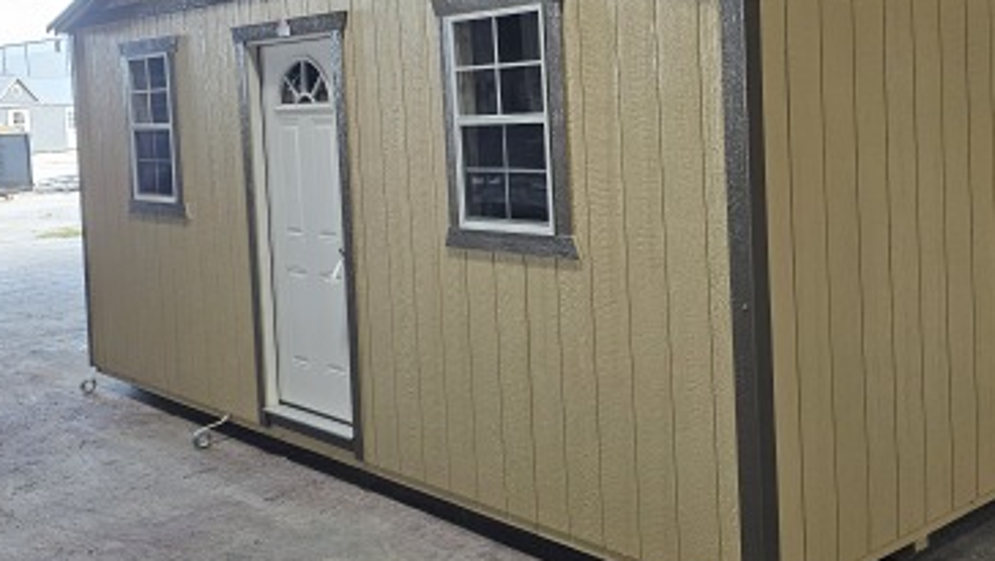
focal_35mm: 44
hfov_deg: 46.2
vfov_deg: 26.9
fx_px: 1161
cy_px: 159
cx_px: 577
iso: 400
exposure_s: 1/240
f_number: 1.7
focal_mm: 6.3
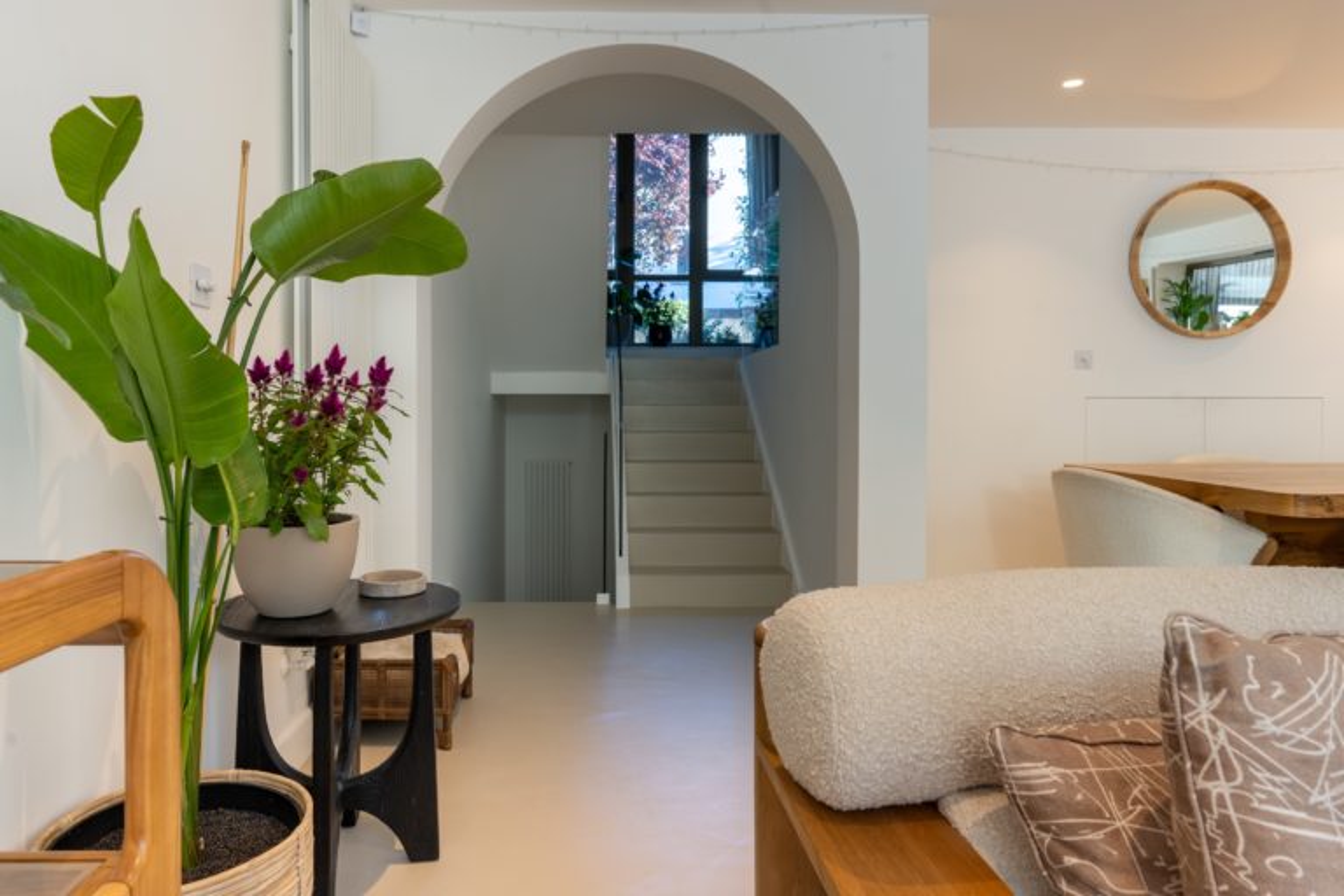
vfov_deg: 59.5
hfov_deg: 81.2
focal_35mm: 21
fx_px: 784
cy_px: 448
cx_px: 672
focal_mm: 21
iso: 200
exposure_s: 1/20
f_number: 8
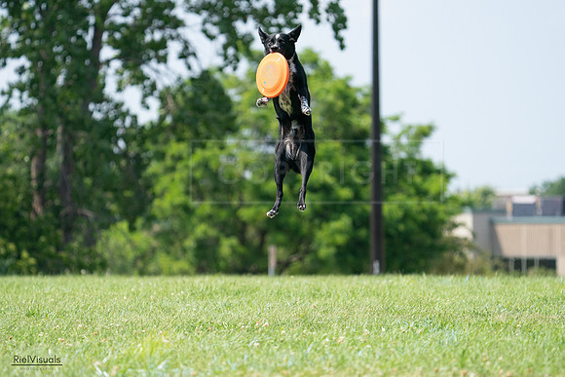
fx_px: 4395
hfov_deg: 7.4
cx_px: 282
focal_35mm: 280
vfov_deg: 4.9
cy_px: 188
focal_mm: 280
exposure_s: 1/4000
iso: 1600
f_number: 5.6
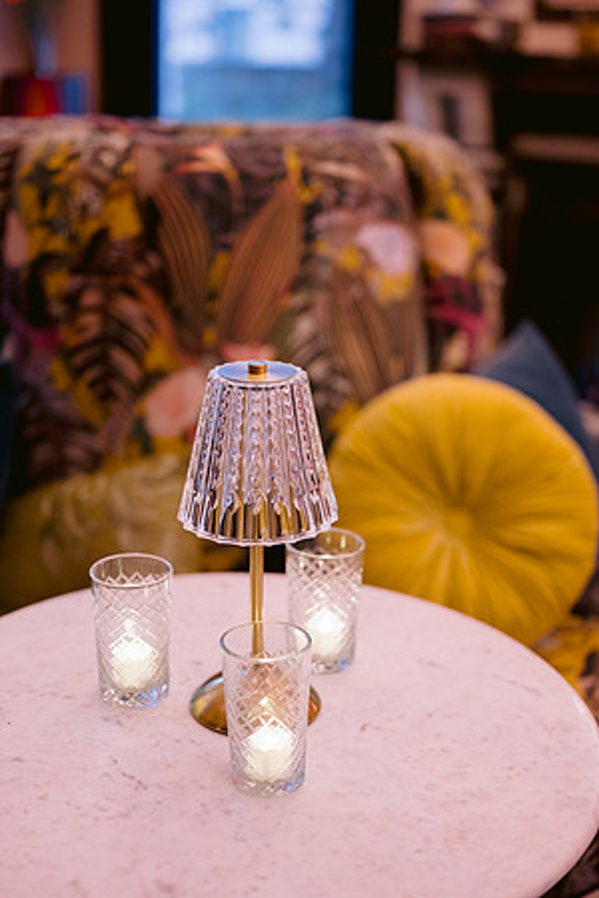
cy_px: 449
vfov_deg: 39.6
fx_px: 1248
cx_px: 300
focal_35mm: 50
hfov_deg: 27.0
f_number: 1.8
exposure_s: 1/40
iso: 800
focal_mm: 50
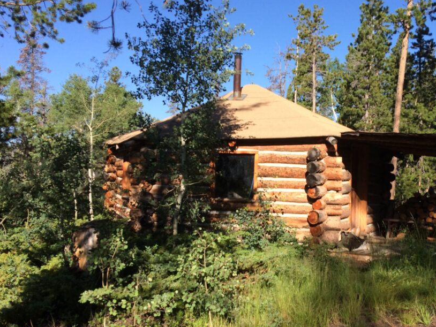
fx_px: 529
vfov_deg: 34.4
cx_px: 286
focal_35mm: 42
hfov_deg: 44.2
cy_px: 175
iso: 32
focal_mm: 4.12
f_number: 2.2
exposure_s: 1/1109
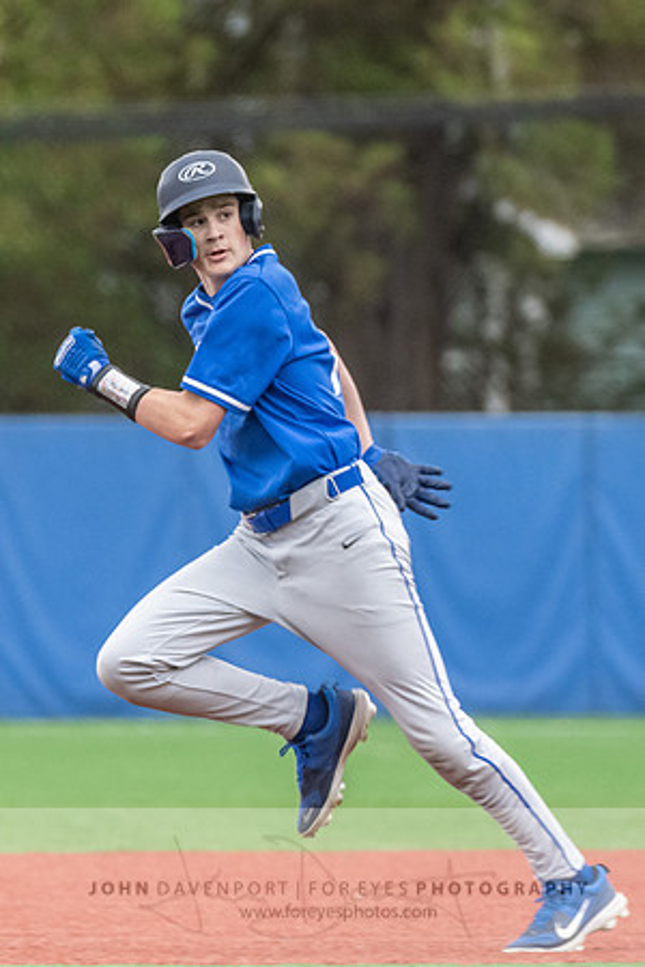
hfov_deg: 2.2
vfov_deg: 3.3
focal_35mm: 621
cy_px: 415
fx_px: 16684
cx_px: 112
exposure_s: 1/1000
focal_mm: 360
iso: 6400
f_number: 5.6
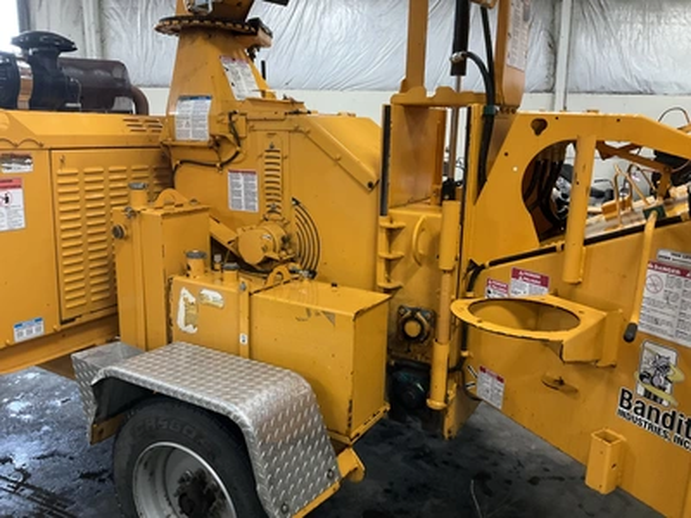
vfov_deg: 48.2
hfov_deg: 61.7
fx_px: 579
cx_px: 346
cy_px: 259
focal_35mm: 29
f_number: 1.8
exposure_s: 1/60
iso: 200
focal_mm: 3
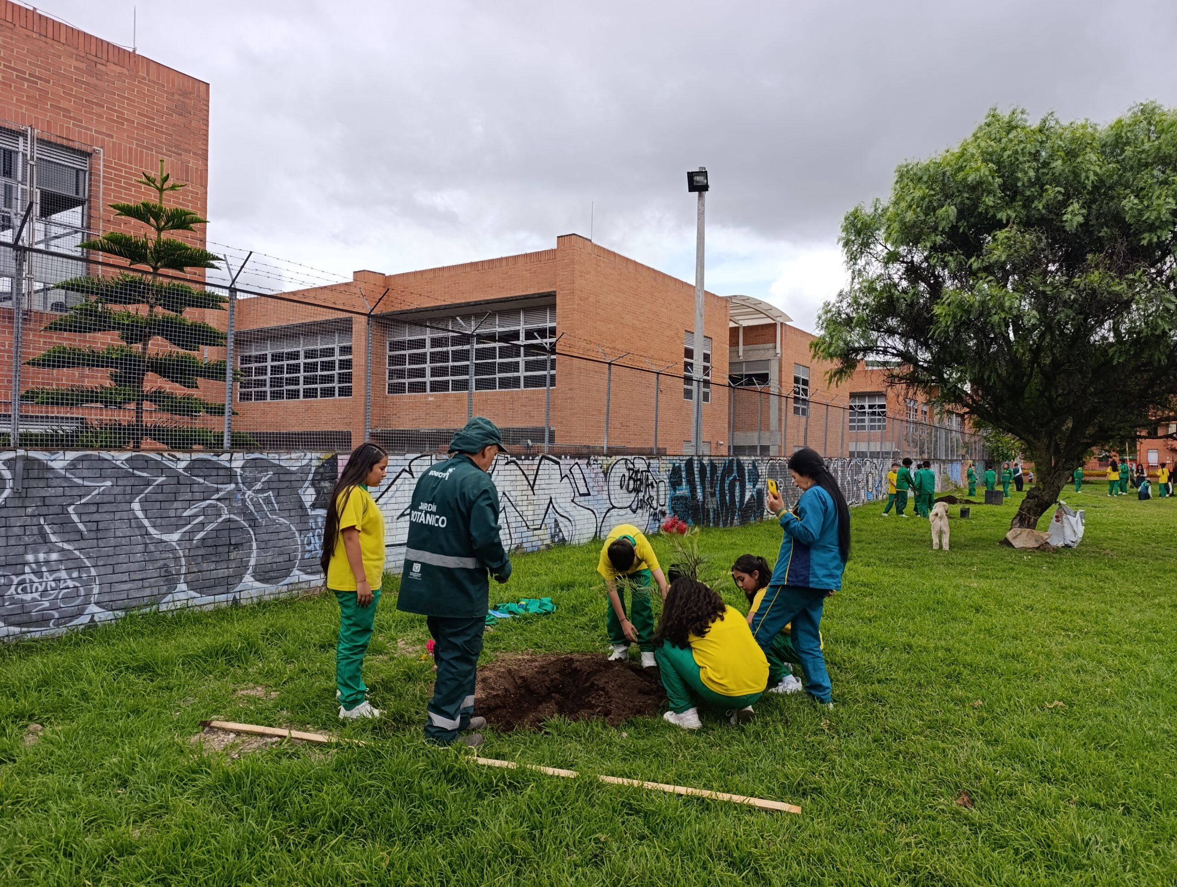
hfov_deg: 73.8
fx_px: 783
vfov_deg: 59.0
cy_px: 444
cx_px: 588
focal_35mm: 23
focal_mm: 6.14
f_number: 1.6
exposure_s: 1/427
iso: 50
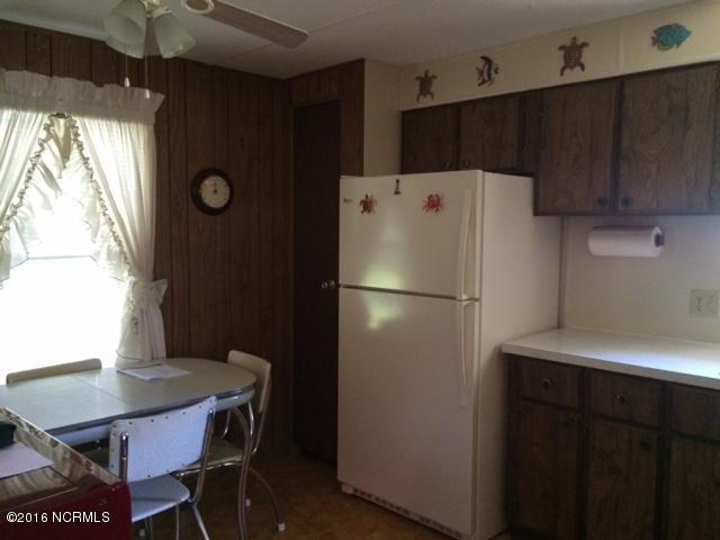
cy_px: 270
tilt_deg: -4.6
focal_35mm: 29
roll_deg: -0.2
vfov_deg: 48.2
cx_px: 360
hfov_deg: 61.7
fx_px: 603
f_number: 2.2
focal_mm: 4.15
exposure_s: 1/30
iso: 320
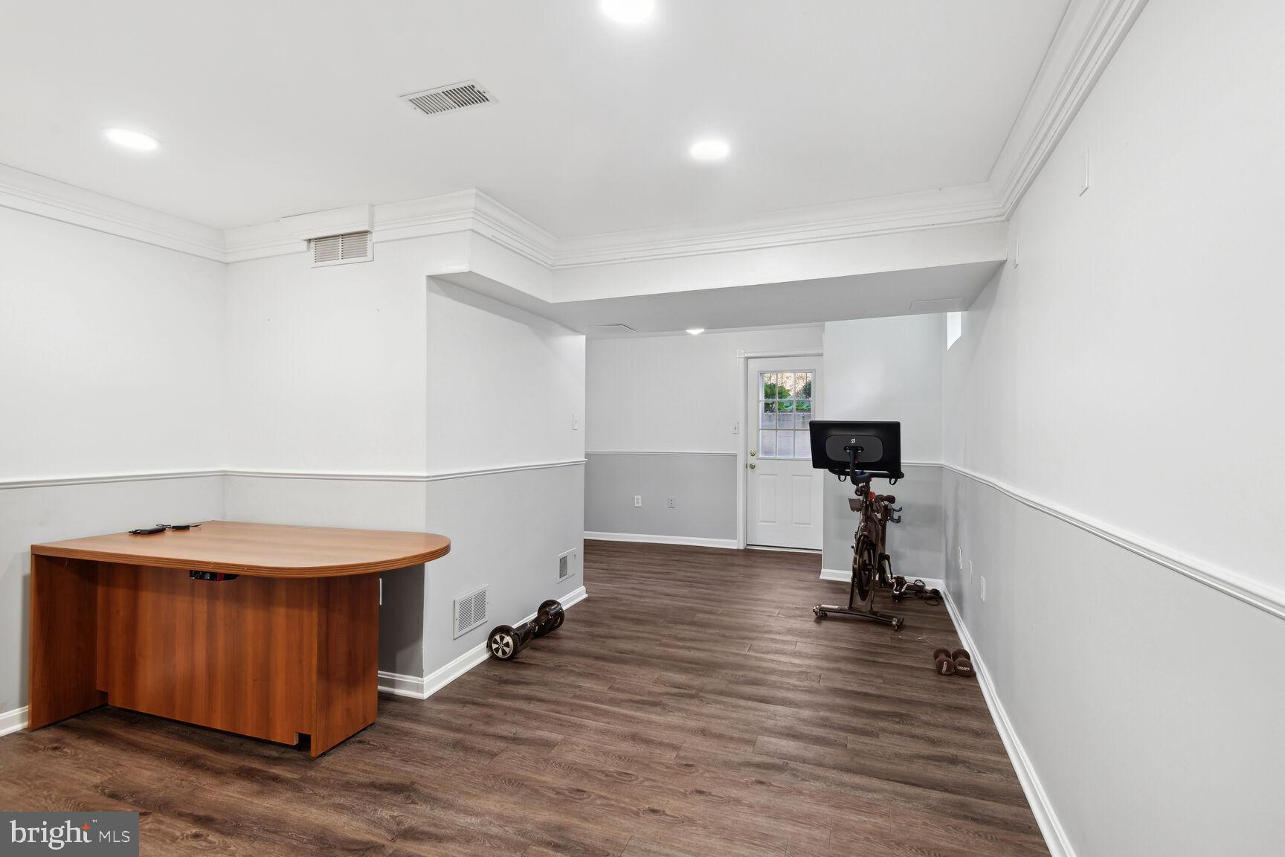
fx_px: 571
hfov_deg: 96.7
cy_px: 428
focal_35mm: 16
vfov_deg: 73.7
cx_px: 642
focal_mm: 16
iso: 200
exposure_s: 1/3.33
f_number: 8
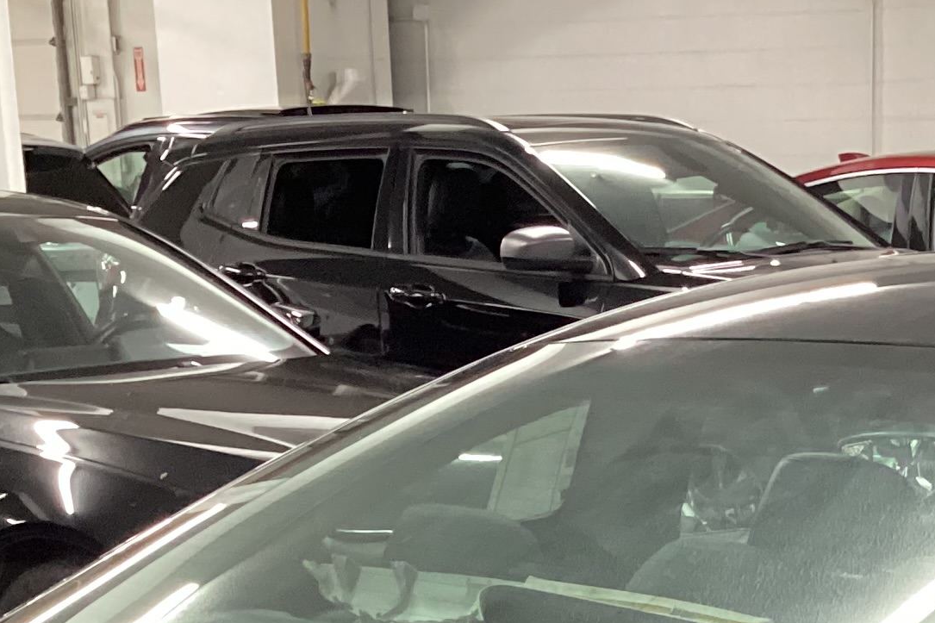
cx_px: 700
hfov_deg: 20.9
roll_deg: +0.8
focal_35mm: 97
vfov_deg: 13.0
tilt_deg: -21.6
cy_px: 1048
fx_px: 2519
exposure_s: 1/30
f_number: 2.4
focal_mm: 3.3
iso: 400
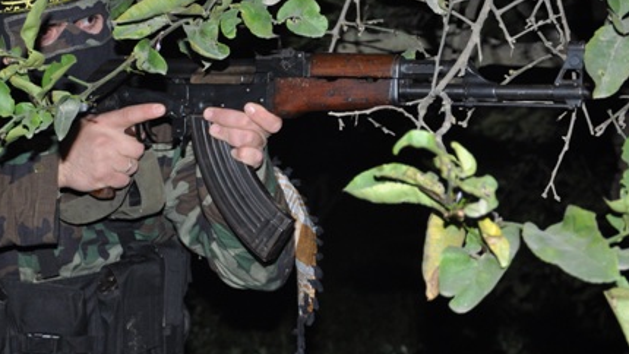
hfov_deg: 25.9
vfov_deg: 14.8
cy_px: 184
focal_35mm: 82
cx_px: 252
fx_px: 1364
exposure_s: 1/8
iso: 640
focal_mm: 35
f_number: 4.5
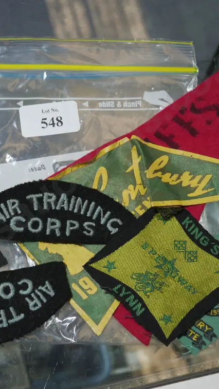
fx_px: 578
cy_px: 197
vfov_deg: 37.2
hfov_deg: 21.2
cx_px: 46
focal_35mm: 56
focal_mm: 19
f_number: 4.1
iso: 200
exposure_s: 1/80
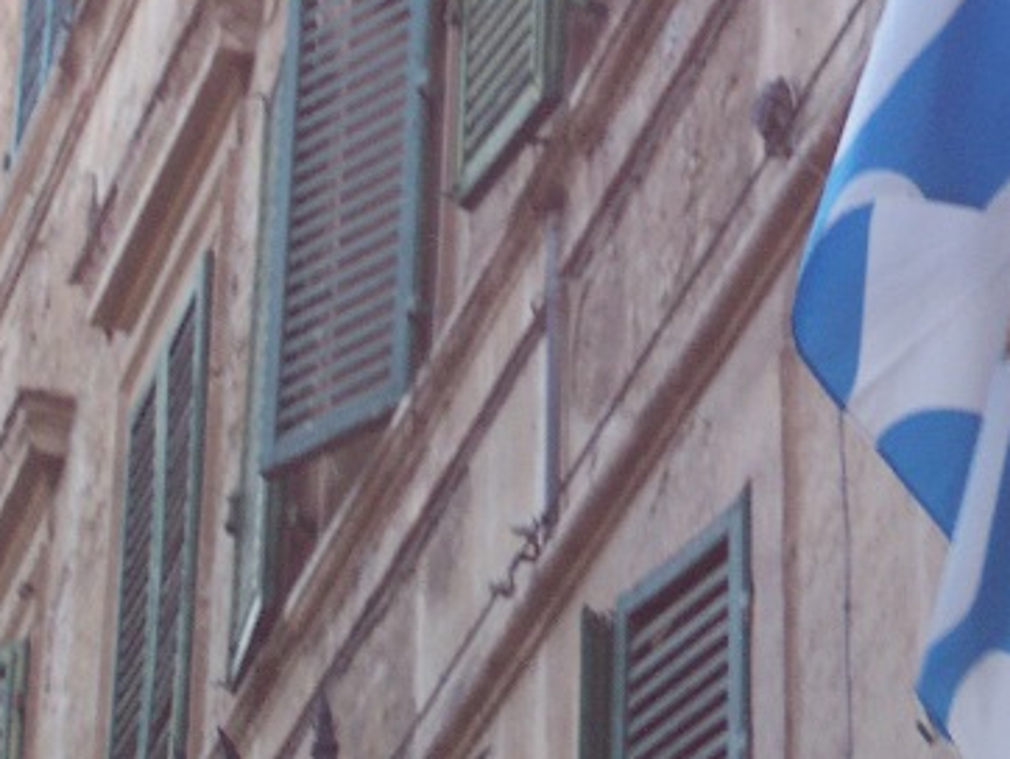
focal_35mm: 223
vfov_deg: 6.6
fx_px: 6511
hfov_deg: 8.8
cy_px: -50
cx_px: 965
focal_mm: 21.3
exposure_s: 1/60
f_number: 4.8
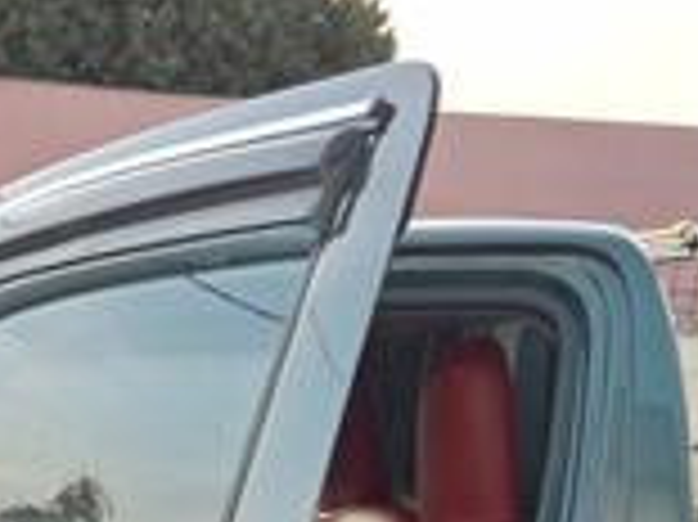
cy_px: 911
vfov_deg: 11.7
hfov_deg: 16.0
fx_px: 2378
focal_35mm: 118
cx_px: -158
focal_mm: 3.46
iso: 113
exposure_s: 1/33.3
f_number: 2.2
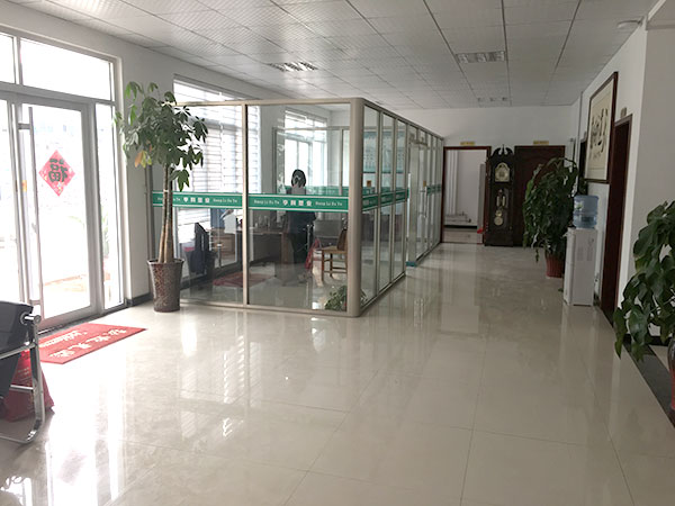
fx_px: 565
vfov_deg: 48.2
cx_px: 338
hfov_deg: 61.7
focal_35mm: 29
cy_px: 253
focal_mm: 4.15
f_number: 2.2
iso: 40
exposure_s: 1/100
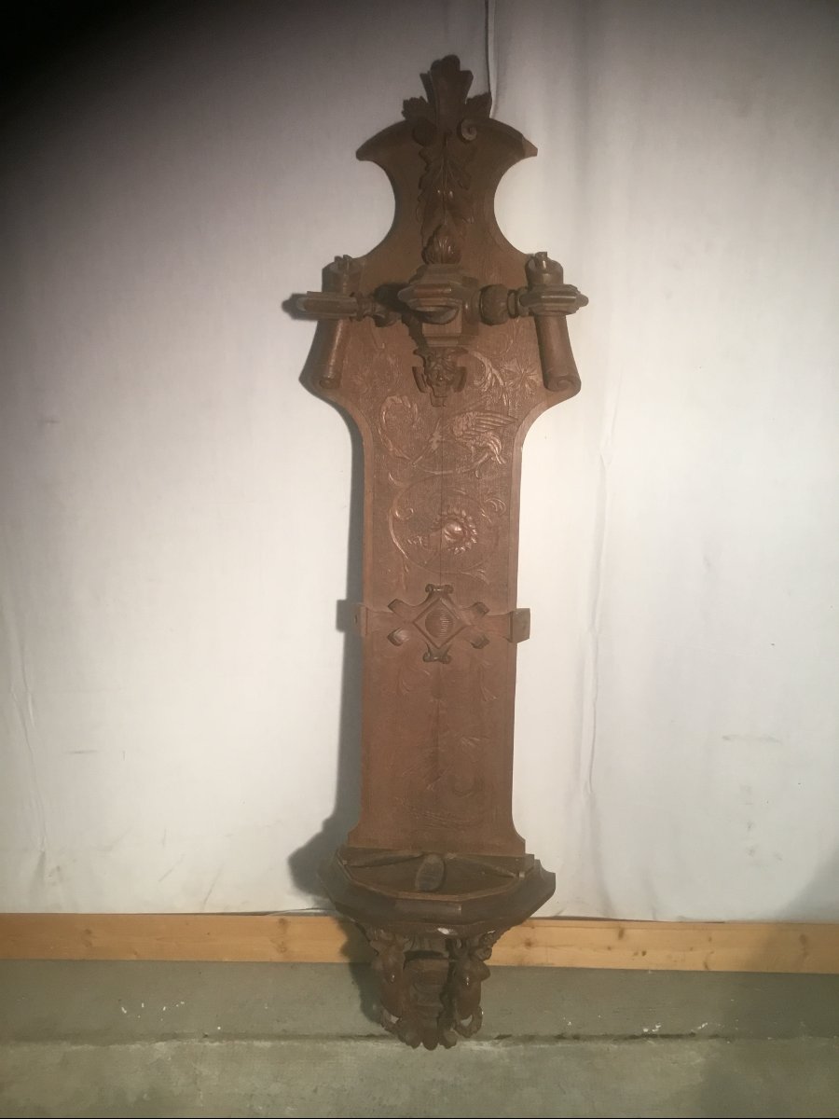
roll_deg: -0.1
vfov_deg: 58.4
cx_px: 420
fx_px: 1002
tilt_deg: -23.8
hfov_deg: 45.4
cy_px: 560
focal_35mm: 31
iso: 100
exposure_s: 1/33
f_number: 2.4
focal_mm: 3.3
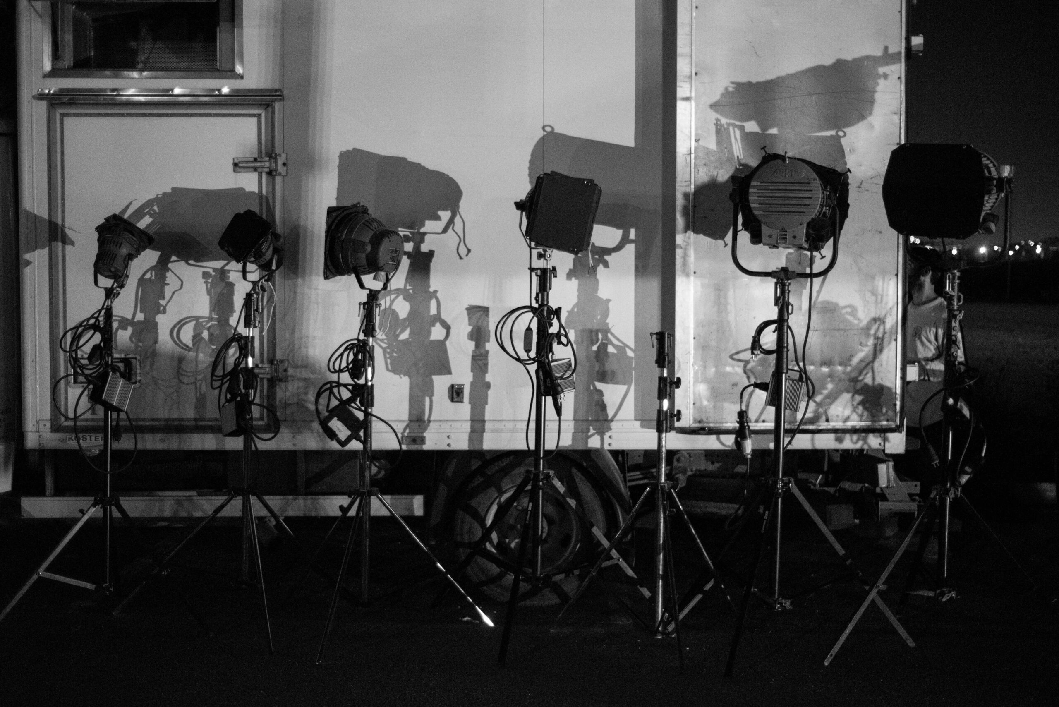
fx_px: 1471
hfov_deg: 39.6
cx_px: 530
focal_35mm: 50
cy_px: 354
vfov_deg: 27.0
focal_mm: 50
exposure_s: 1/80
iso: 6400
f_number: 1.8
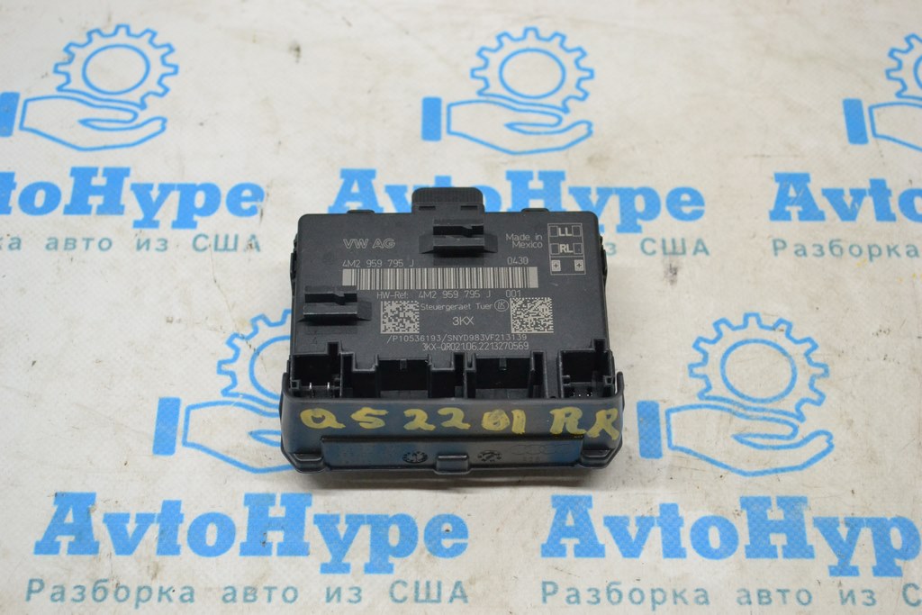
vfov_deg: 22.6
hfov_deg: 33.4
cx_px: 461
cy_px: 308
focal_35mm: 60
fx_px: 1537
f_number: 5.3
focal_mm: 40
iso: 1600
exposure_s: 1/250
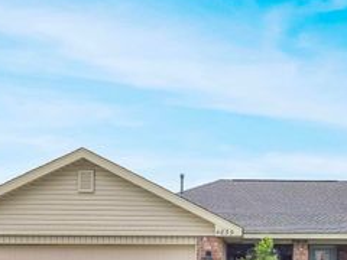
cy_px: 254
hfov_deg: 38.3
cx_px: 273
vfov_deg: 28.6
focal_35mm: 48
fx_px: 481
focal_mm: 6.5
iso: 64
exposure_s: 1/3889
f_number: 1.4
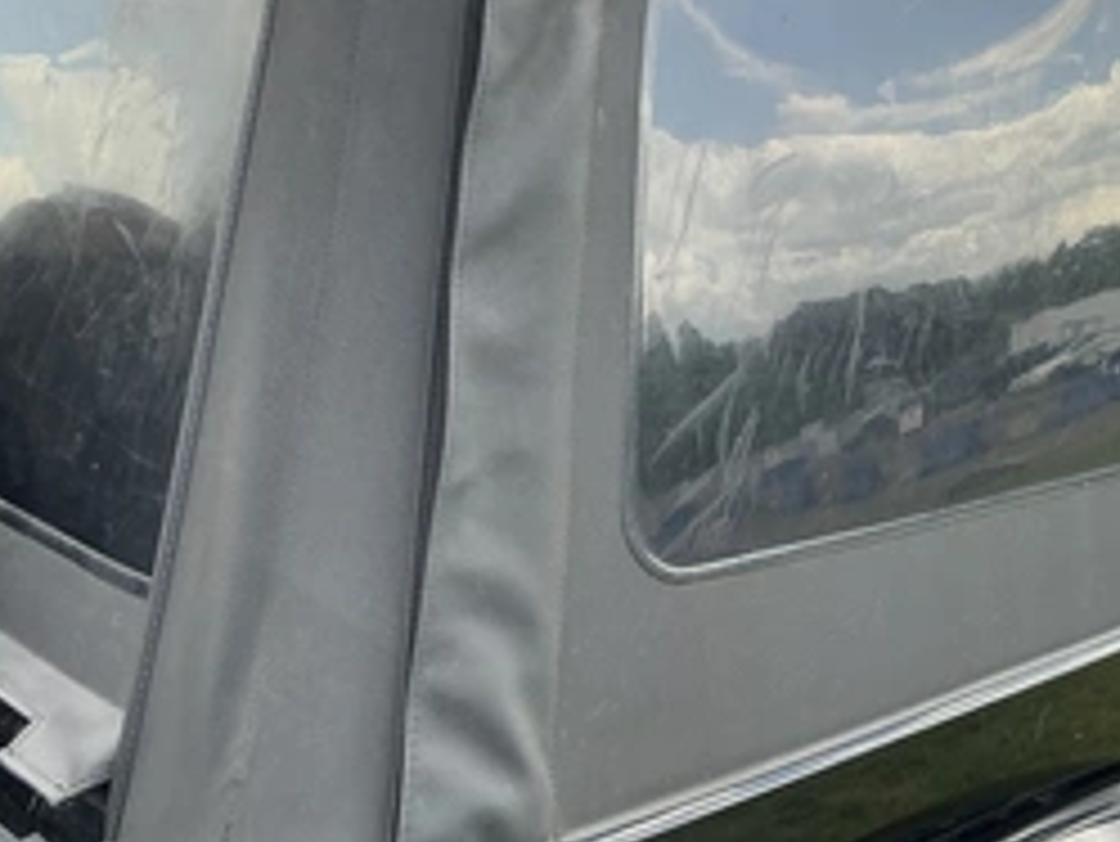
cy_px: 329
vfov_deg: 32.1
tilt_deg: -6.2
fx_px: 1457
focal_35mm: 45
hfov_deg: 41.9
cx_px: 657
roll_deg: +1.9
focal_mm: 3
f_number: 1.8
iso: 20
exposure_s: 1/192
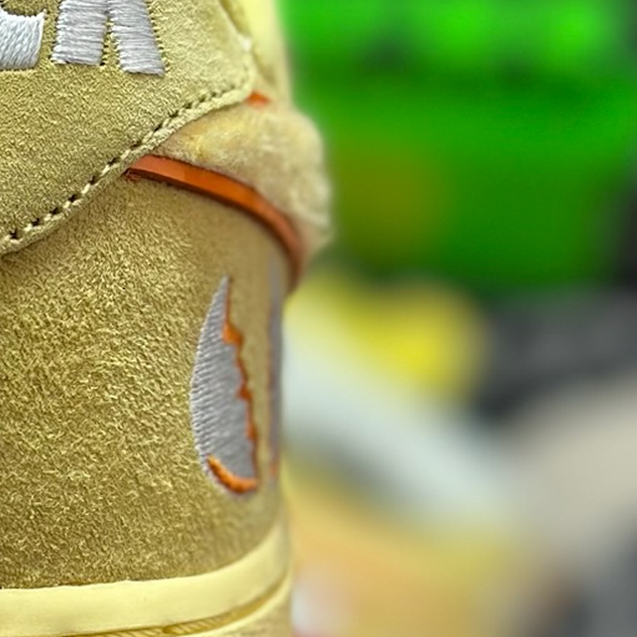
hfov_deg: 10.2
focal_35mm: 170
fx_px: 3539
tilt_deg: -58.3
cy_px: 354
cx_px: -39
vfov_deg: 10.3
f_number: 1.78
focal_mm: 6.86
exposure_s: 1/927
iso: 80
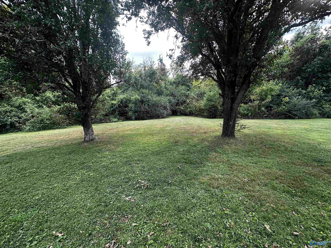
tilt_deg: -10.8
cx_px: 166
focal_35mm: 14
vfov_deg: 85.7
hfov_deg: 102.1
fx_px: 134
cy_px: 124
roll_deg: +0.3
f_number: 2.2
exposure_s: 1/118
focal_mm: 2.22
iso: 40
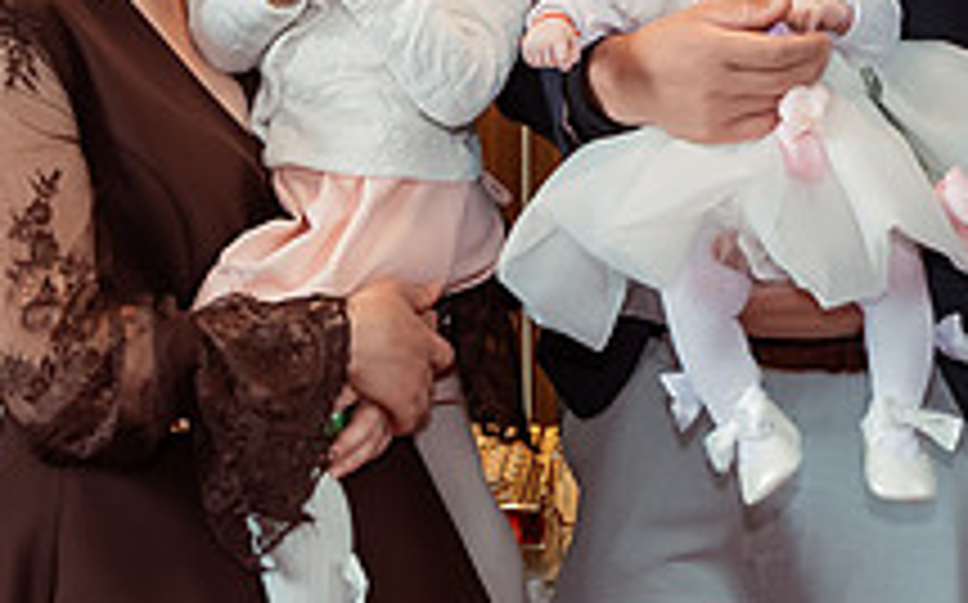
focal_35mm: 119
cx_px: 761
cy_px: 45
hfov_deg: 17.4
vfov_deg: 10.9
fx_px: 3137
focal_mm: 36
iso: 3200
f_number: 3.5
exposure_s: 1/250
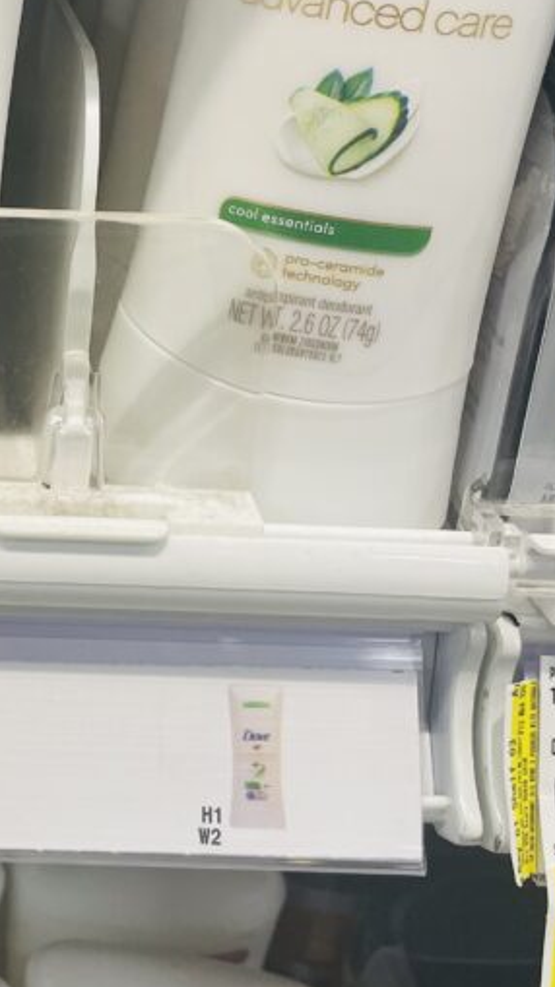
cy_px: 314
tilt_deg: -22.3
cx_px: -140
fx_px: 1492
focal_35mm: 57
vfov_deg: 36.2
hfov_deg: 19.6
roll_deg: -1.6
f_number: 1.6
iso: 64
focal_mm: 4.2
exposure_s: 1/120
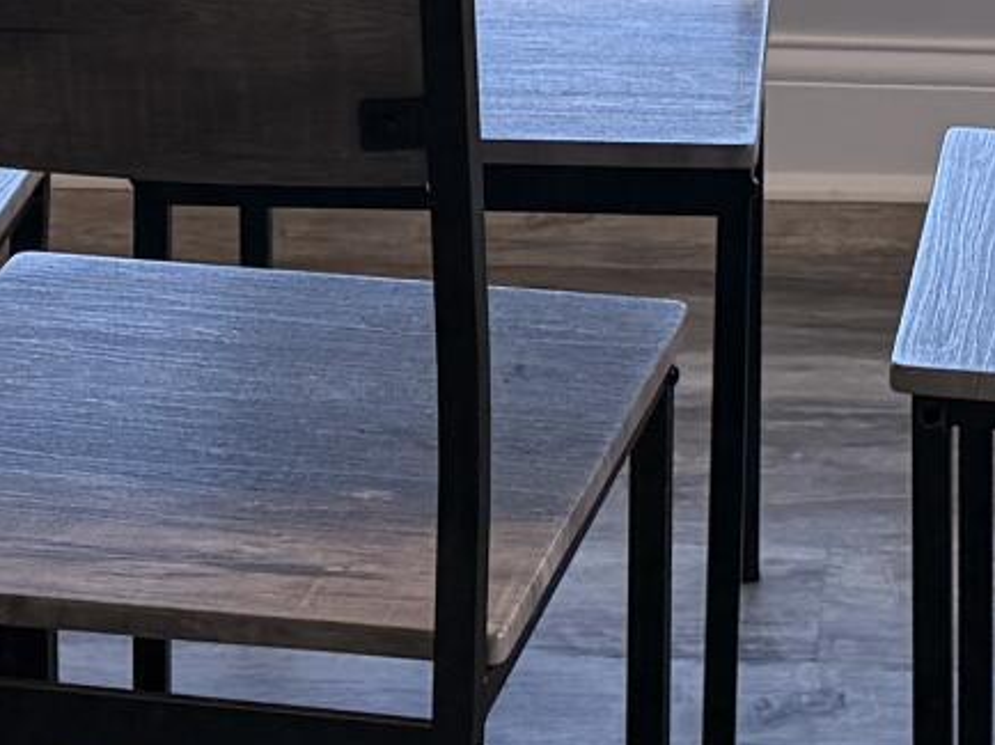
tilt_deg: -4.3
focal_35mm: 166
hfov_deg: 11.9
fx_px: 4769
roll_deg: +0.0
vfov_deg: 8.2
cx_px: 722
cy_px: -1054
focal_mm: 6.76
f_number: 1.78
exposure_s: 1/532
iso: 100
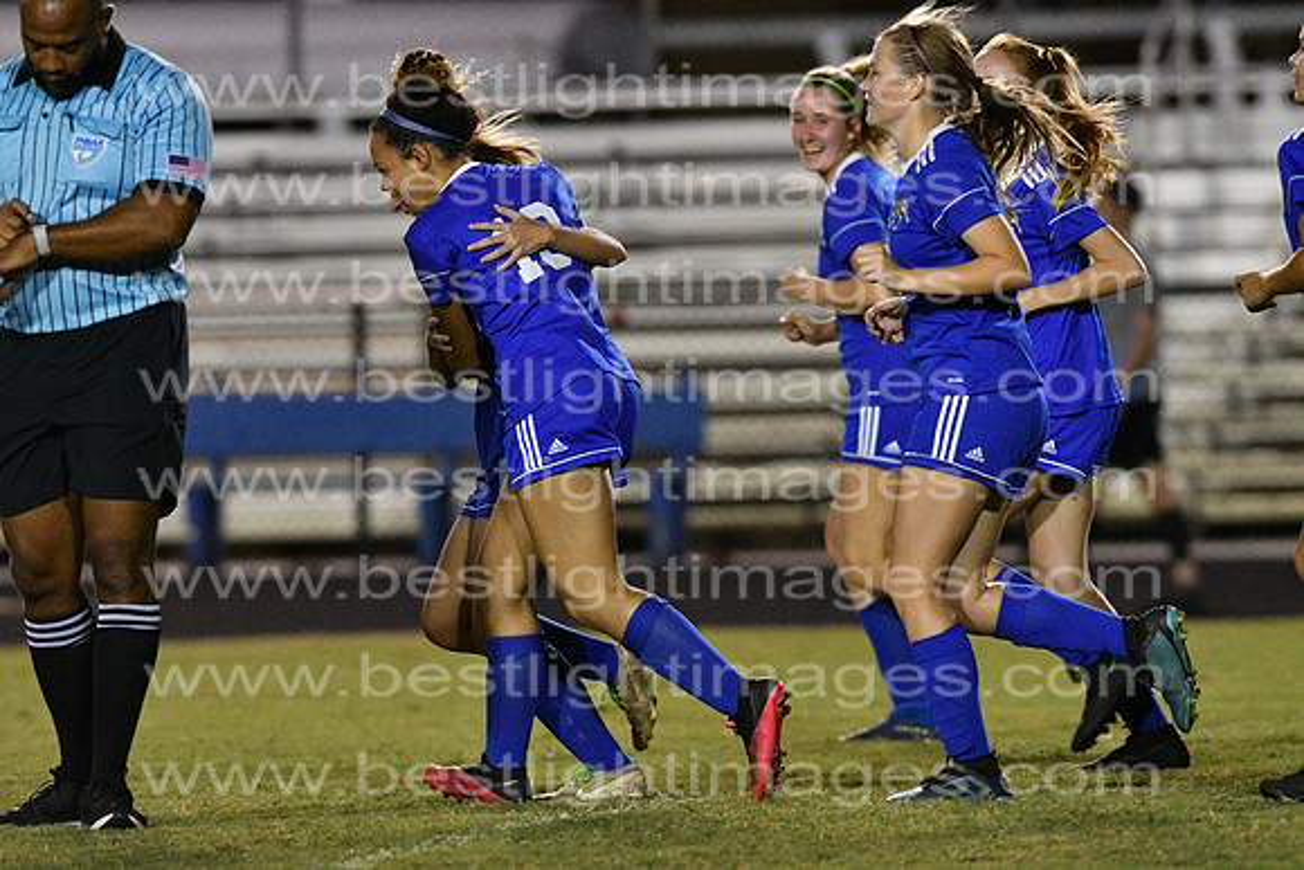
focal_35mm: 450
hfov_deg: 4.6
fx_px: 16303
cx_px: 652
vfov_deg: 3.1
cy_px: 435
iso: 10000
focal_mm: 300
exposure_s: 1/640
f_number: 3.5
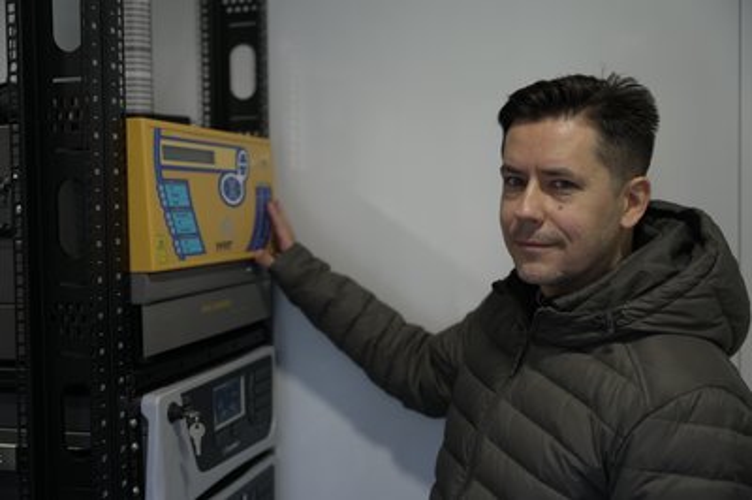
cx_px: 376
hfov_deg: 46.3
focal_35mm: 42
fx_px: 879
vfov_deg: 31.8
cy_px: 250
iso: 1250
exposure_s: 1/160
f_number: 2.8
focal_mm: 42.1
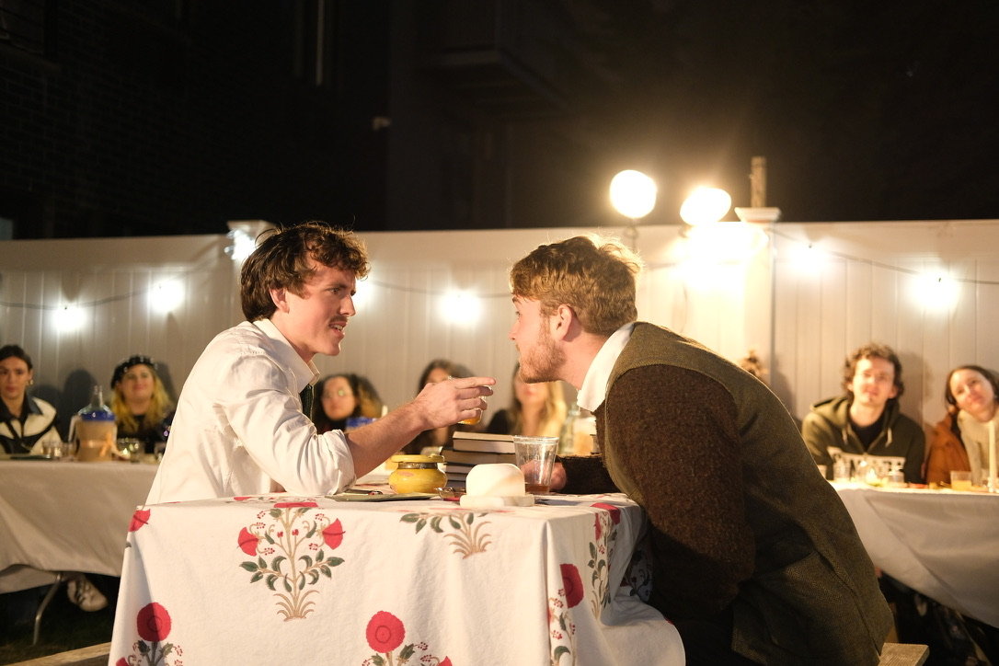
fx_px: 1471
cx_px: 500
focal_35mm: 53
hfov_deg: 37.5
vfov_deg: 25.5
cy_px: 333
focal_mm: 35
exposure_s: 1/52
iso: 1600
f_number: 2
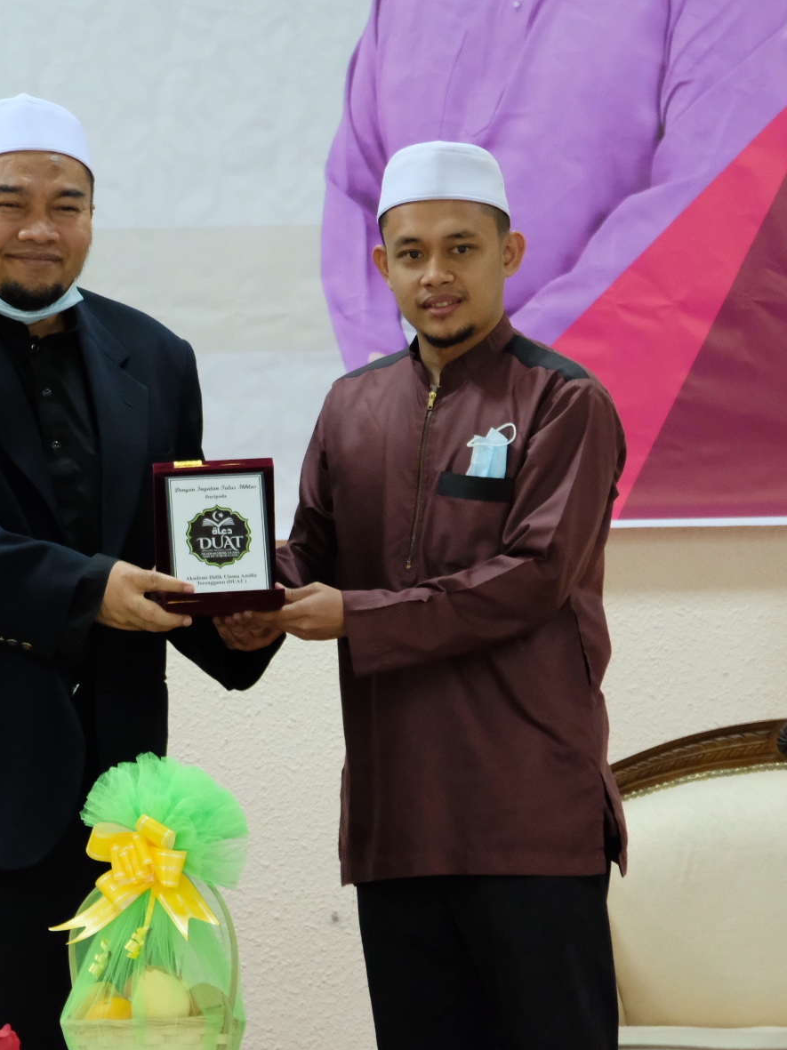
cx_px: 246
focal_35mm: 499
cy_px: 525
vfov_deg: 4.0
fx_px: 15135
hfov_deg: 3.0
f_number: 6.7
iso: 6400
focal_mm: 230
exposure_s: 1/30
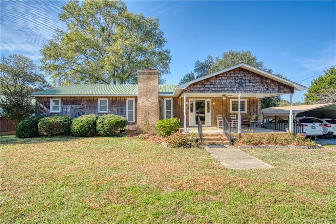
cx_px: 168
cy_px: 112
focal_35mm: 16
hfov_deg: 96.7
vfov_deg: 73.8
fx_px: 149
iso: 100
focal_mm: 16
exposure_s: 1/60
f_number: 5.6
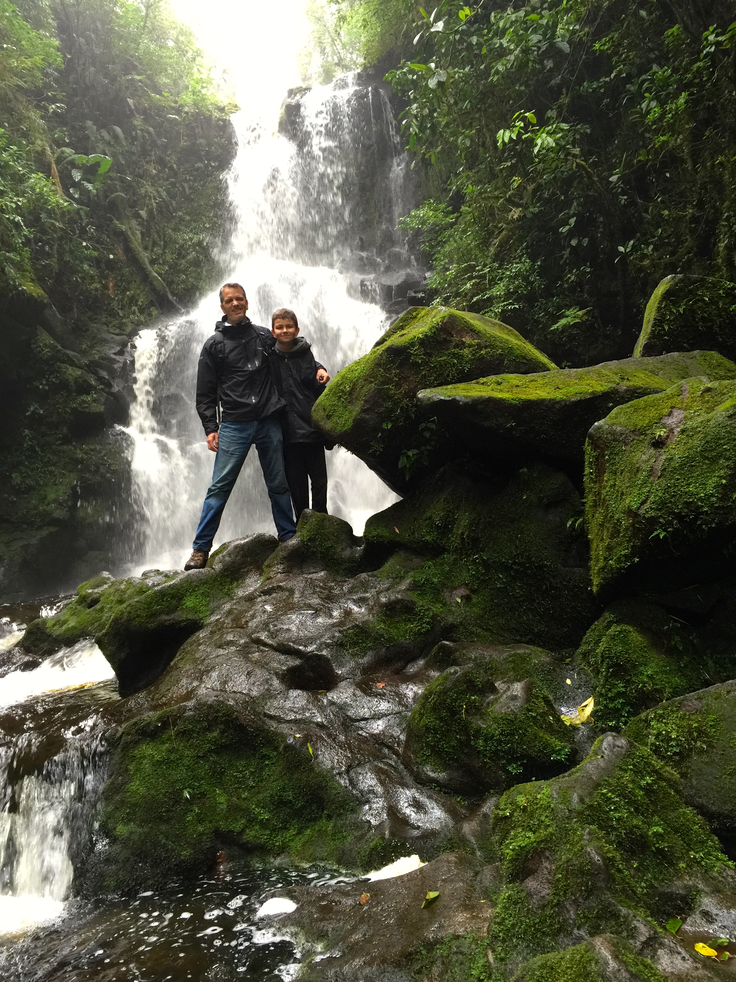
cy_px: 491
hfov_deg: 48.2
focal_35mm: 29
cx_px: 368
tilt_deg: +5.2
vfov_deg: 61.7
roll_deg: +7.7
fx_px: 822
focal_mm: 4.15
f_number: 2.2
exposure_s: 1/15
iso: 50
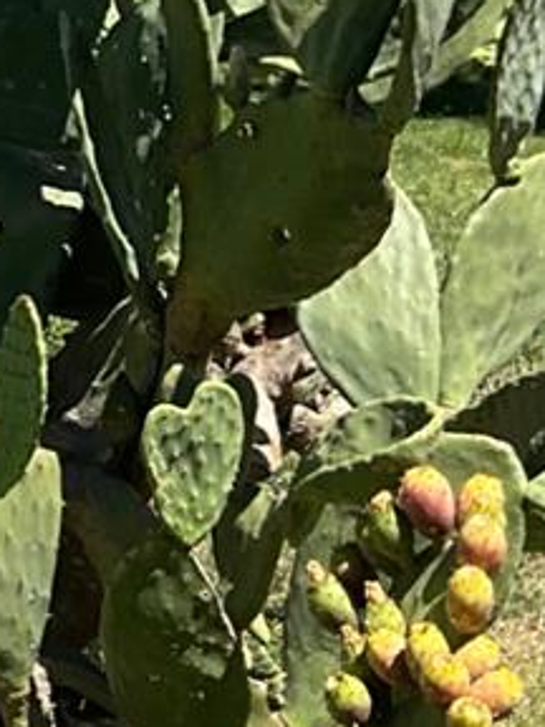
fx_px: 3170
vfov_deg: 12.9
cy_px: -58
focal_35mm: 151
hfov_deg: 8.8
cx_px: -796
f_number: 1.8
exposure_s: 1/1451
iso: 16
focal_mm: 3
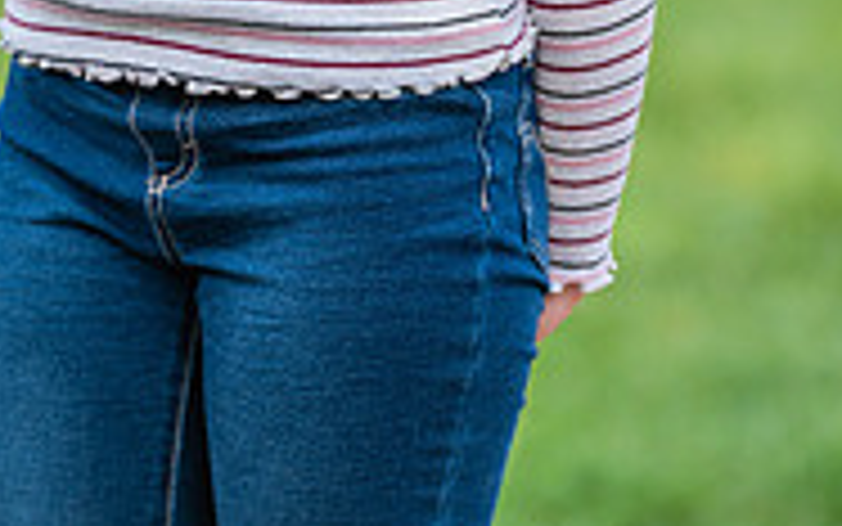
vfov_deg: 2.7
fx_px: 11225
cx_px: 236
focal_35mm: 489
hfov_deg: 4.3
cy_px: -481
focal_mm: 200
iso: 100
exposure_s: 1/200
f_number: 5
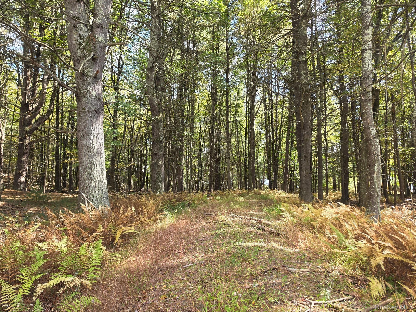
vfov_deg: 58.9
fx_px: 276
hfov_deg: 73.9
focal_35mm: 23
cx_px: 208
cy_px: 156
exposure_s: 1/180
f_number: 1.4
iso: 40
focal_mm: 6.5
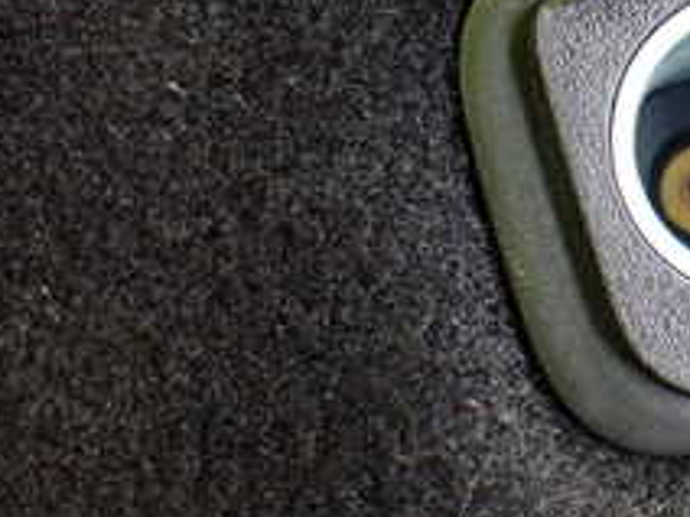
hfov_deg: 21.9
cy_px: -62
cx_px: 745
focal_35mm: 85
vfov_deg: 16.8
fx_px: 1694
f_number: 2.3
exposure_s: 1/40
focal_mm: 5.4
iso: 800
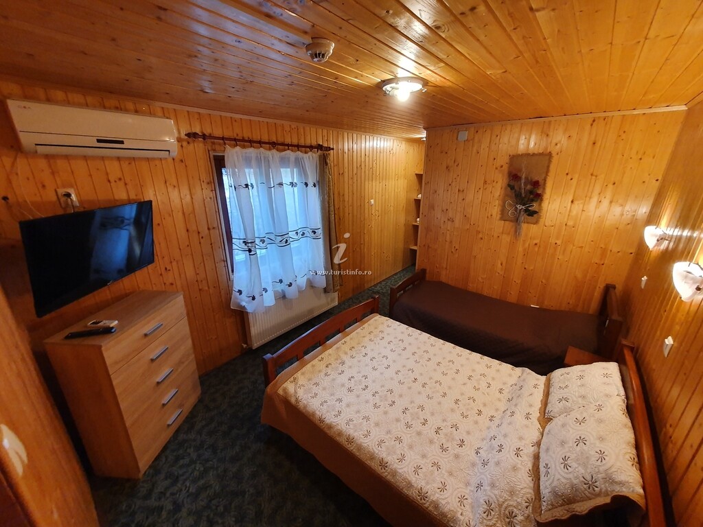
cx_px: 352
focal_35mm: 13
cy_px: 264
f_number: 2.2
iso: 320
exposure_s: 1/50
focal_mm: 1.8
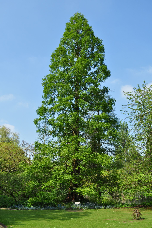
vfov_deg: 57.3
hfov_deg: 39.9
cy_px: 114
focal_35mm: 33
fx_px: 210
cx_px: 76
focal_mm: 22
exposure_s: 1/500
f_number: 8
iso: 200
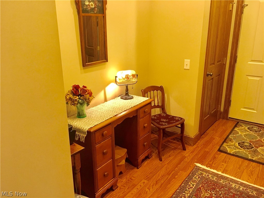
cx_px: 132
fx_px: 221
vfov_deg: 48.2
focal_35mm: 29
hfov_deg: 61.7
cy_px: 99
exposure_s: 1/30
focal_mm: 4.15
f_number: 2.2
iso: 125
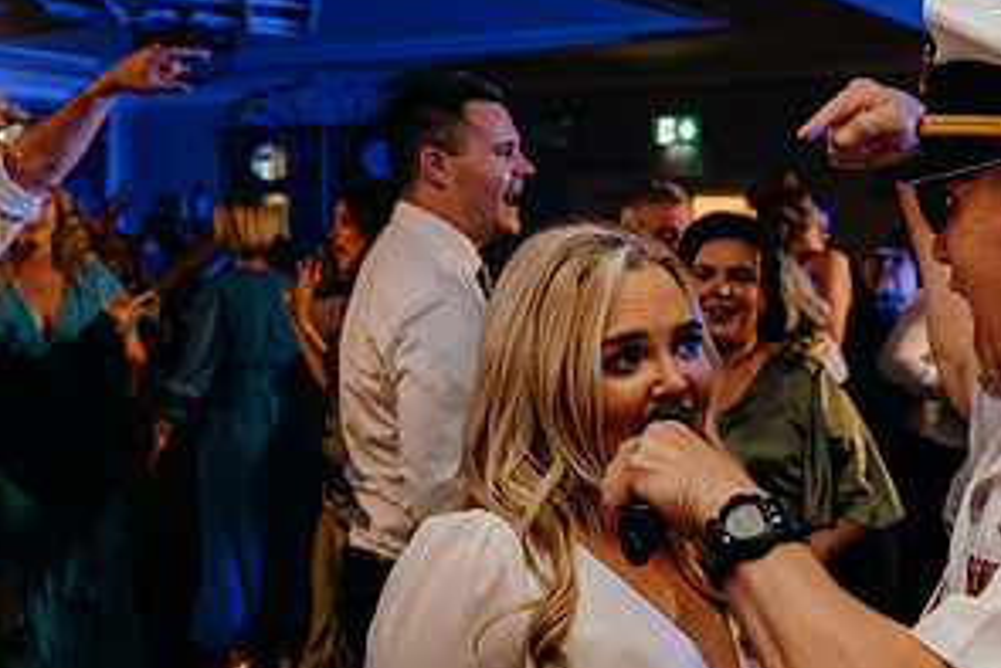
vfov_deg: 24.1
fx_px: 1530
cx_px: 709
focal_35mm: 55
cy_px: 565
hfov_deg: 35.7
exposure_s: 1/160
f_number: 3.5
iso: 2500
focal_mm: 28
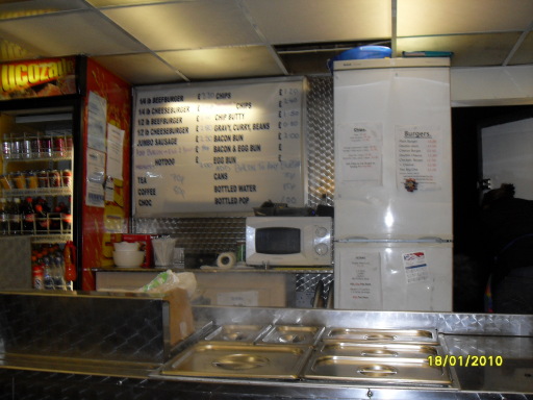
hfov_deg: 50.1
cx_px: 266
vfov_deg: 38.7
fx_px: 570
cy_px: 200
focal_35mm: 37
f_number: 2.8
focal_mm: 6.3
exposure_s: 1/45
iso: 100
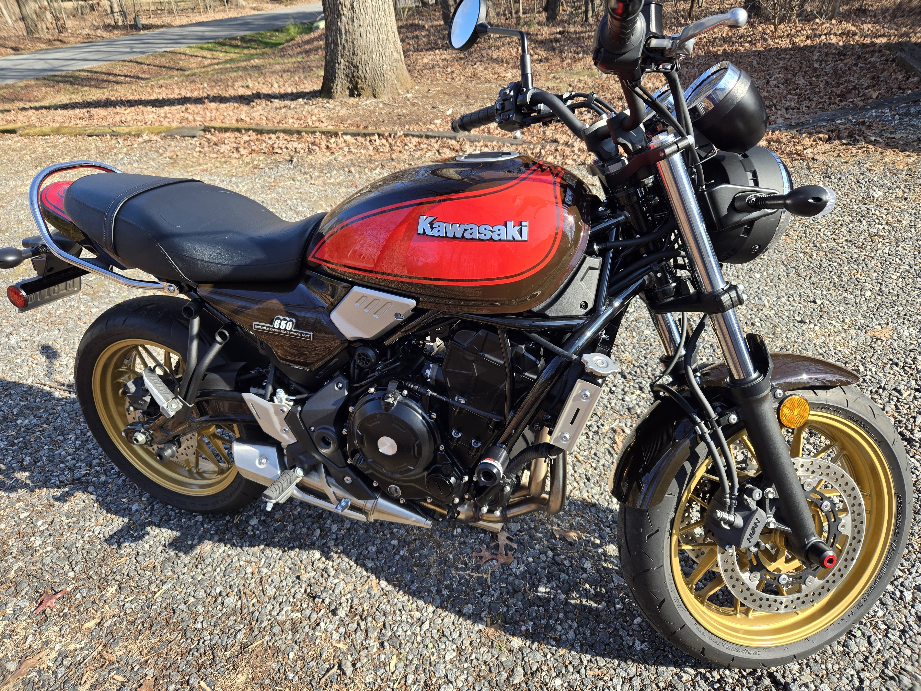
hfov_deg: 73.9
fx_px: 612
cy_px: 346
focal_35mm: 23
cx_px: 460
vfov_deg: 58.9
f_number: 1.8
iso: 25
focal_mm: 5.4
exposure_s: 1/395
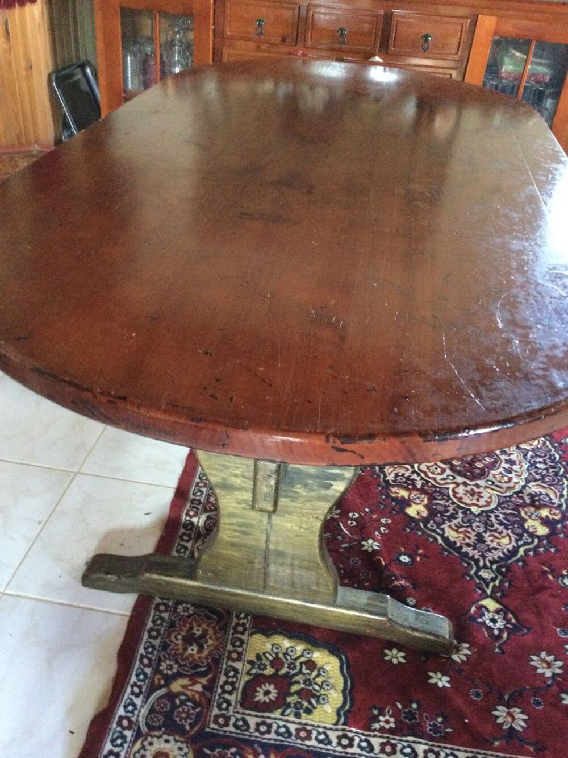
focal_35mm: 31
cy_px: 379
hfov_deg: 45.4
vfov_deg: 58.3
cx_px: 284
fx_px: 678
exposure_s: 1/17
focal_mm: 3.3
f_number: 2.4
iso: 500
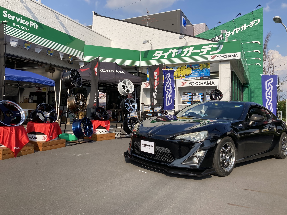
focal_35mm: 28
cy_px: 108
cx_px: 144
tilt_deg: +2.4
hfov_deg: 63.4
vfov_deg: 49.7
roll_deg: -1.4
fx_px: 232
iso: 20
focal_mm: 3.99
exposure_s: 1/2000
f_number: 1.8
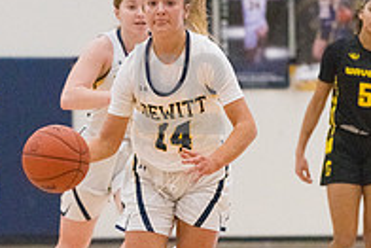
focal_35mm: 310
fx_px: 3197
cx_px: 180
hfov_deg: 6.6
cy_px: 95
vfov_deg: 4.4
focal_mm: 135
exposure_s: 1/1600
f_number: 4.5
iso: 10000
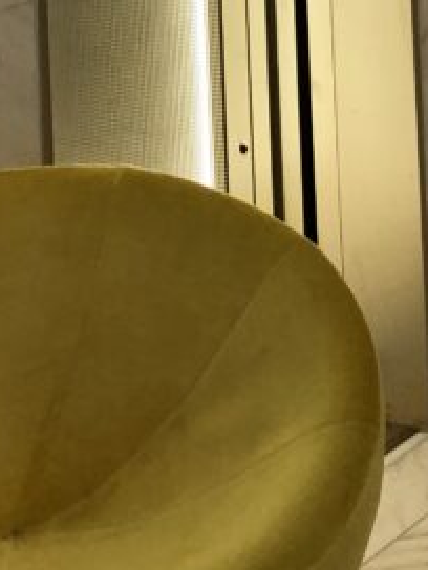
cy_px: -352
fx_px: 1797
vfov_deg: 16.1
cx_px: 447
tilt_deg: -1.2
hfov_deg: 13.4
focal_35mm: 109
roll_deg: +3.0
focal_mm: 3.99
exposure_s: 1/24
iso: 40
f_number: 1.8
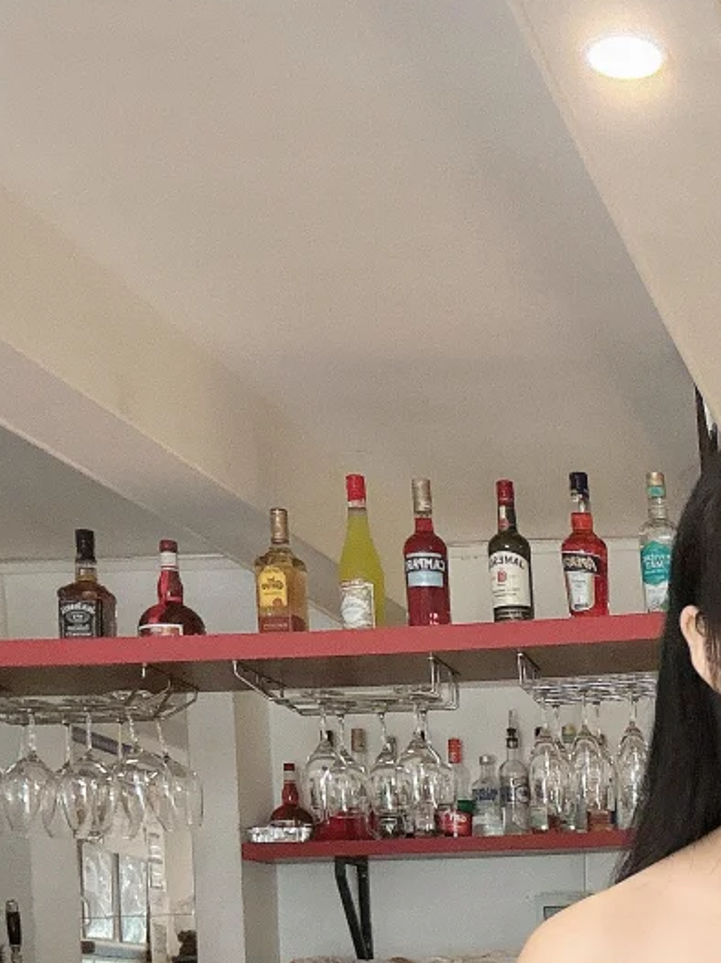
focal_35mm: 63
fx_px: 1751
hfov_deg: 21.0
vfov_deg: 28.3
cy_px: 1029
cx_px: 952
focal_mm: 2.69
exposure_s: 1/59
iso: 250
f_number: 1.9
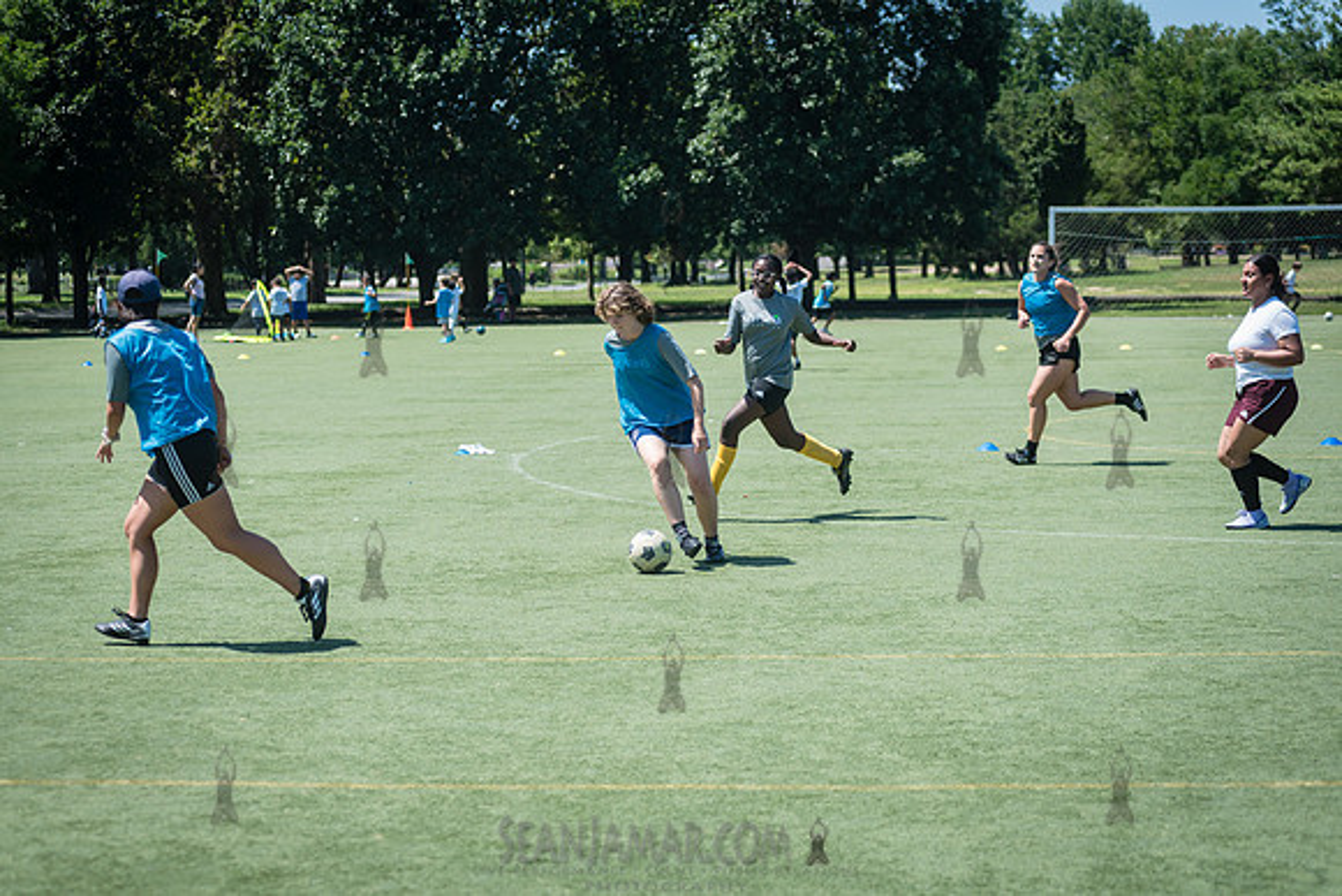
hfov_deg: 25.4
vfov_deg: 17.1
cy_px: 448
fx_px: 2983
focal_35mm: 80
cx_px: 671
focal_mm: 80
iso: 200
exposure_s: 1/1250
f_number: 4
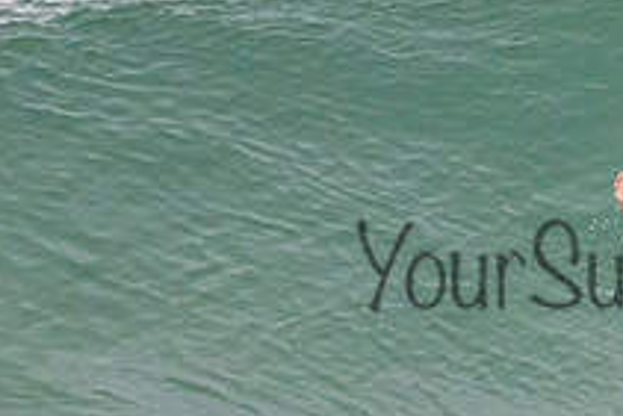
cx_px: 703
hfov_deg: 0.8
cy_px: 173
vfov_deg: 0.5
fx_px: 45595
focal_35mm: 2633
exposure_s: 1/1600
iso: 9000
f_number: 11
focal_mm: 800
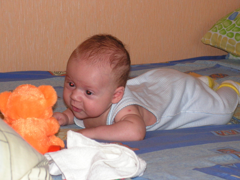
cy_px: 90
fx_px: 687
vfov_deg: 15.0
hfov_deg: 19.8
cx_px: 120
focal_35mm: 99
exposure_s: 1/100
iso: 200
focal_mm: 16.5
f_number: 3.4
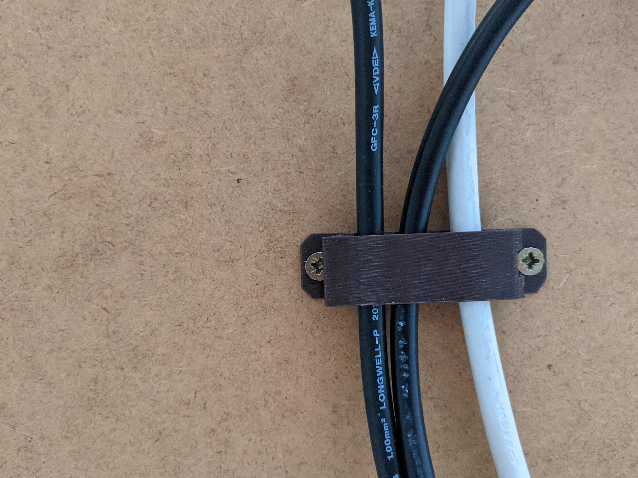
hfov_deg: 56.8
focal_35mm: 32
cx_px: 323
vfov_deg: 44.1
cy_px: 215
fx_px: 590
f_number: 1.8
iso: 1042
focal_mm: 4.44
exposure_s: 1/33.3
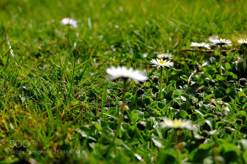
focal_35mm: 47
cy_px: 82
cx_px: 124
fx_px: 322
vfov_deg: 28.7
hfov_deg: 41.9
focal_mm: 31
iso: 200
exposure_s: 1/680
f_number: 4.7
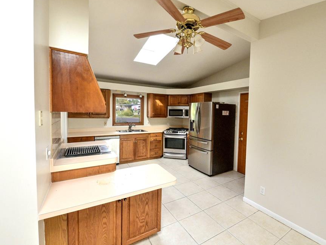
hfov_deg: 94.1
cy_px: 118
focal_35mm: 16
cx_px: 181
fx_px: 151
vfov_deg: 78.1
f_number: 10
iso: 1250
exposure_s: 1/80
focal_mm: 14
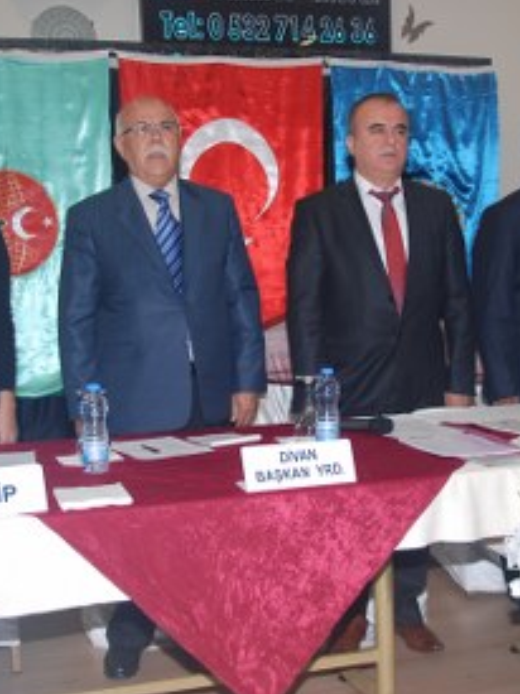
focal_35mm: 53
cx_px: 331
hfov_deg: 27.4
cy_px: 348
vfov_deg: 36.2
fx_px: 1062
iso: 200
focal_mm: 24
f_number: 4
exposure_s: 1/60
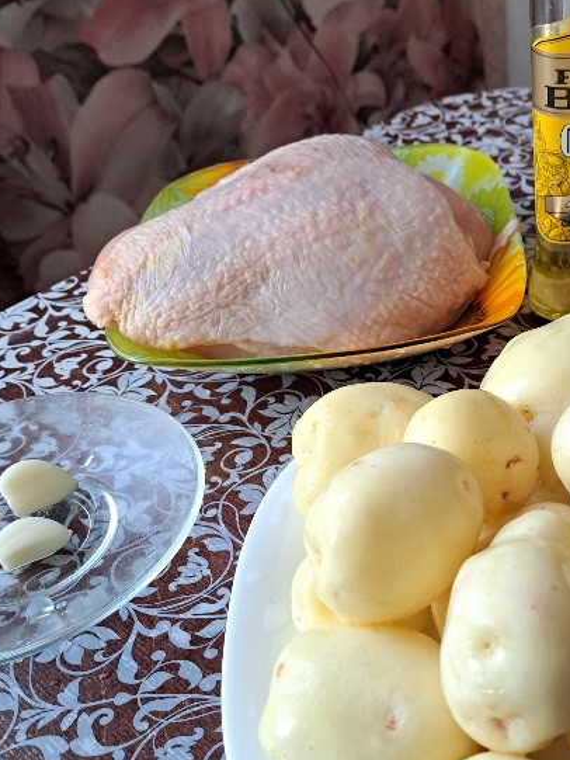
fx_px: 900
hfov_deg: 34.3
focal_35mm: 41
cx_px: 442
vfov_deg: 45.8
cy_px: 388
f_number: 1.8
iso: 125
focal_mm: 5.23
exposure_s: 1/50
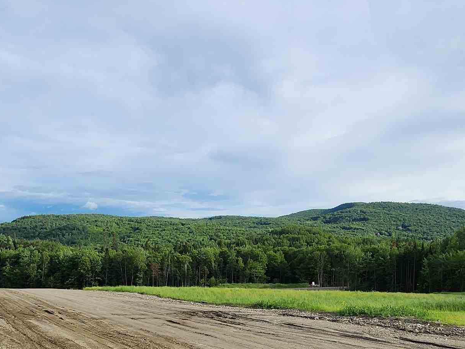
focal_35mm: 33
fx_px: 443
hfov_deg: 55.3
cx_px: 226
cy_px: 288
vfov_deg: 40.8
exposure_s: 1/1513
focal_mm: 2.2
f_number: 2.2
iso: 50
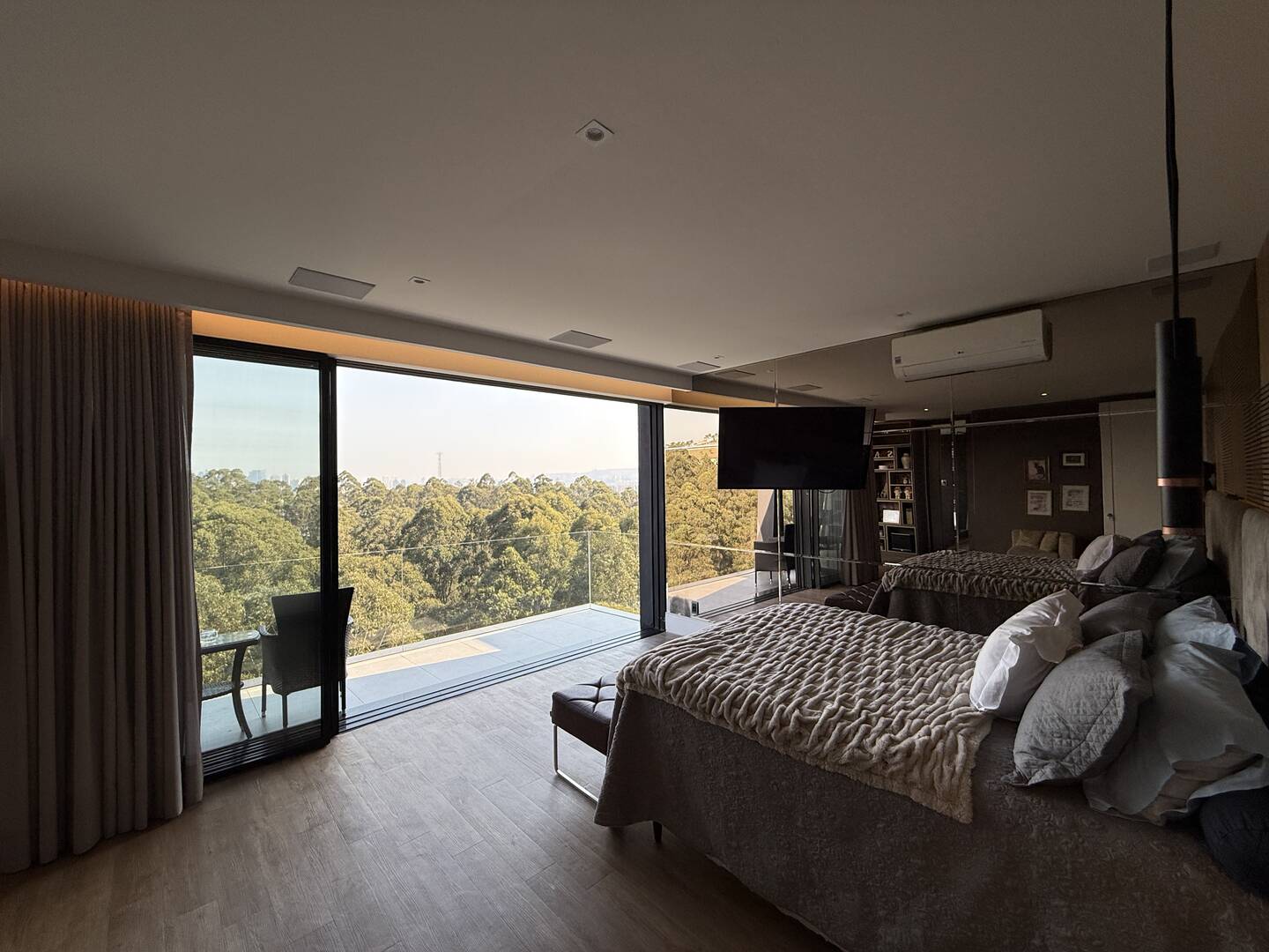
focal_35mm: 14
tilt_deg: +1.4
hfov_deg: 102.1
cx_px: 634
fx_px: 513
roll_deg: +0.5
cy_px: 476
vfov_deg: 85.7
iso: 64
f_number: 2.2
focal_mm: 2.22
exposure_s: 1/554
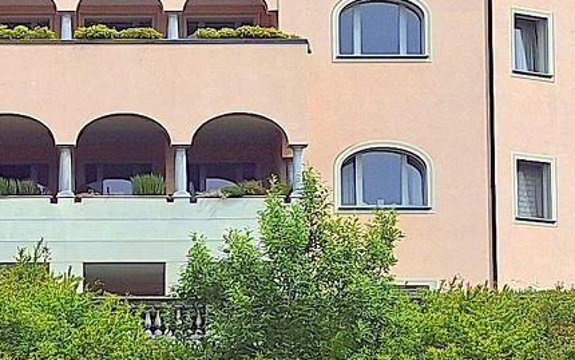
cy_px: 241
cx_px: 90
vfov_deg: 9.0
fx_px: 2273
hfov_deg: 14.3
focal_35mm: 145
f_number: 1.8
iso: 40
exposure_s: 1/3774
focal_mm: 5.54
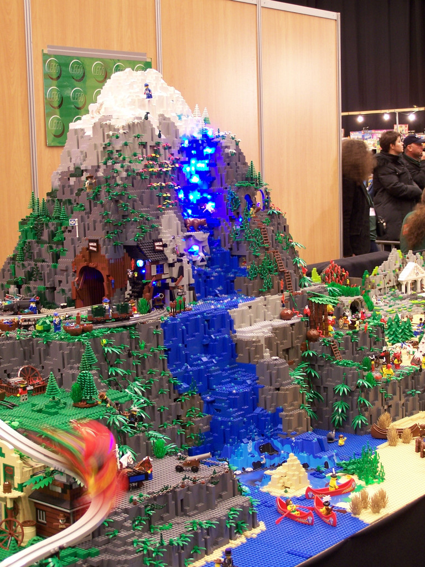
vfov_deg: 30.3
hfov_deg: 22.9
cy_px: 284
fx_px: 1048
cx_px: 212
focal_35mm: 64
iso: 80
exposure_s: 1/2
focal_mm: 10.7
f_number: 3.2
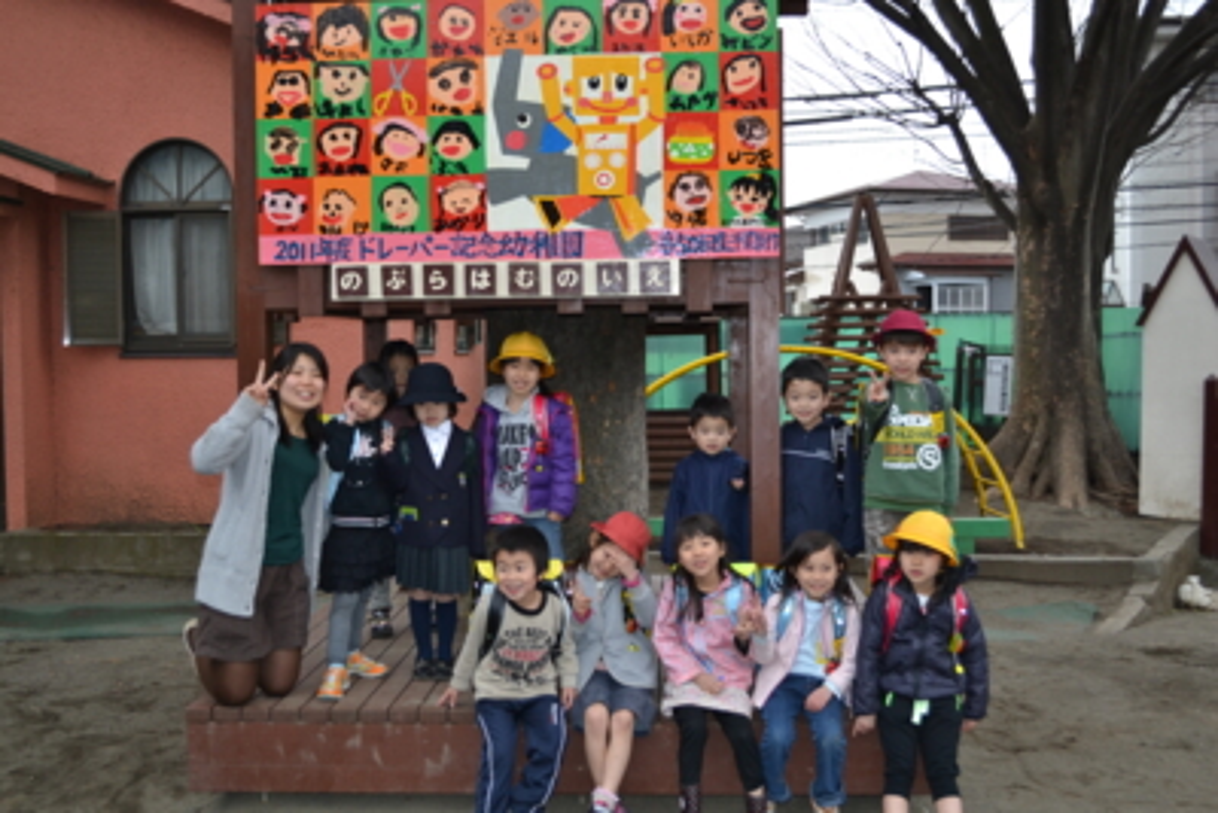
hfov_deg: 49.5
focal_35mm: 39
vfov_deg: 34.2
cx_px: 609
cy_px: 406
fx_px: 1320
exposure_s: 1/125
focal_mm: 26
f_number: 4.2
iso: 160
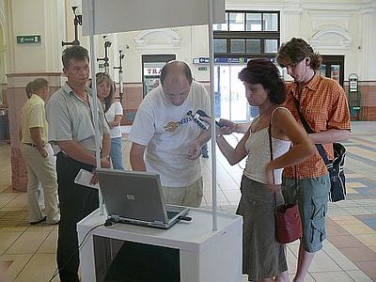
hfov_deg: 52.6
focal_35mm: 35
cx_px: 188
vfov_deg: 40.7
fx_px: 380
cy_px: 141
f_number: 2.8
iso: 160
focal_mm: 7.4
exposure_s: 1/30
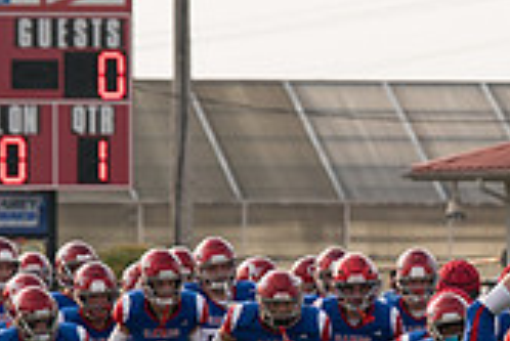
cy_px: 365
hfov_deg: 4.3
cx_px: 510
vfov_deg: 2.9
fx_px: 6792
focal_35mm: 479
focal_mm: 124
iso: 100
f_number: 3.2
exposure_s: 1/1000
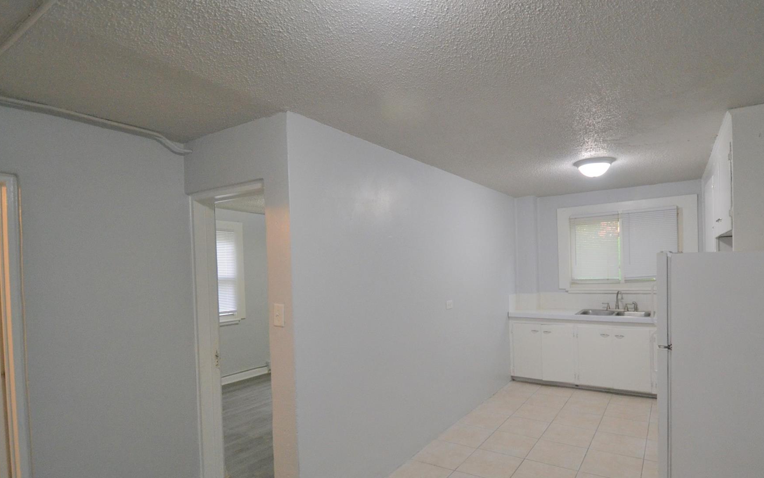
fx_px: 375
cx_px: 431
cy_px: 286
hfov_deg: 90.6
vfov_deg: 64.4
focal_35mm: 18
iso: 1100
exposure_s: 1/60
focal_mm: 10
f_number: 3.5
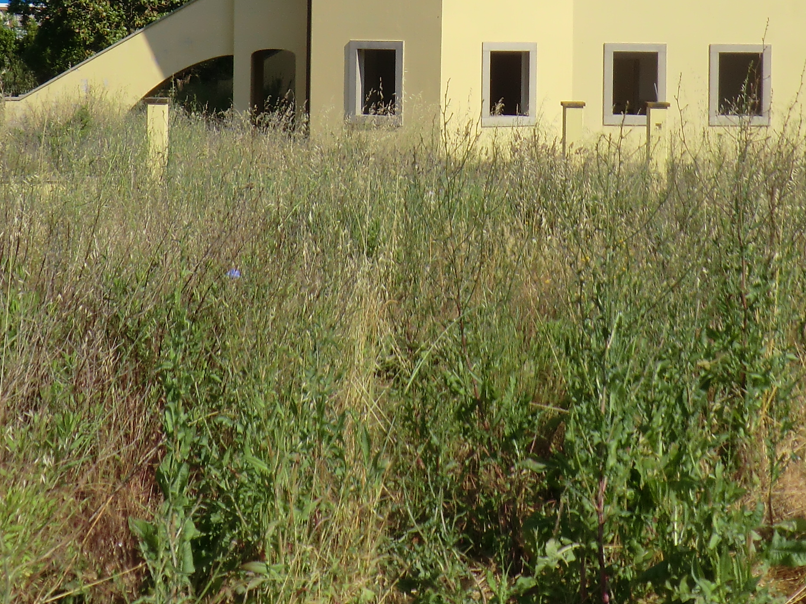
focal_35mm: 73
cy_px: -20
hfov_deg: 26.6
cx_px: 520
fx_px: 1700
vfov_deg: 19.5
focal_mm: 6.1
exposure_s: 1/200
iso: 64
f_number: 8.4
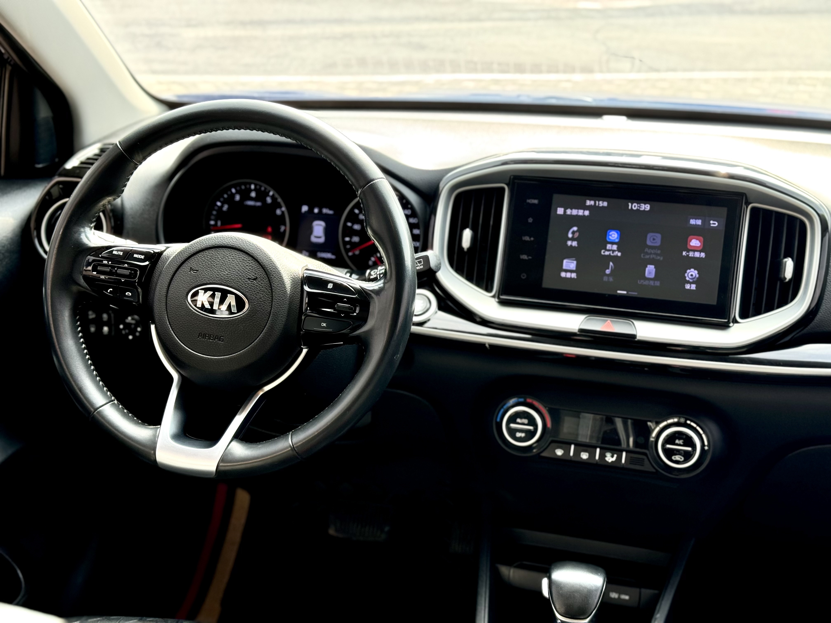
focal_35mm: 48
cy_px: 312
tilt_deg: -20.7
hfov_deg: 39.7
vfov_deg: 30.3
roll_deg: +0.3
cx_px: 416
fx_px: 1152
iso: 64
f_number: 1.78
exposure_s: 1/172
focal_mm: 6.76
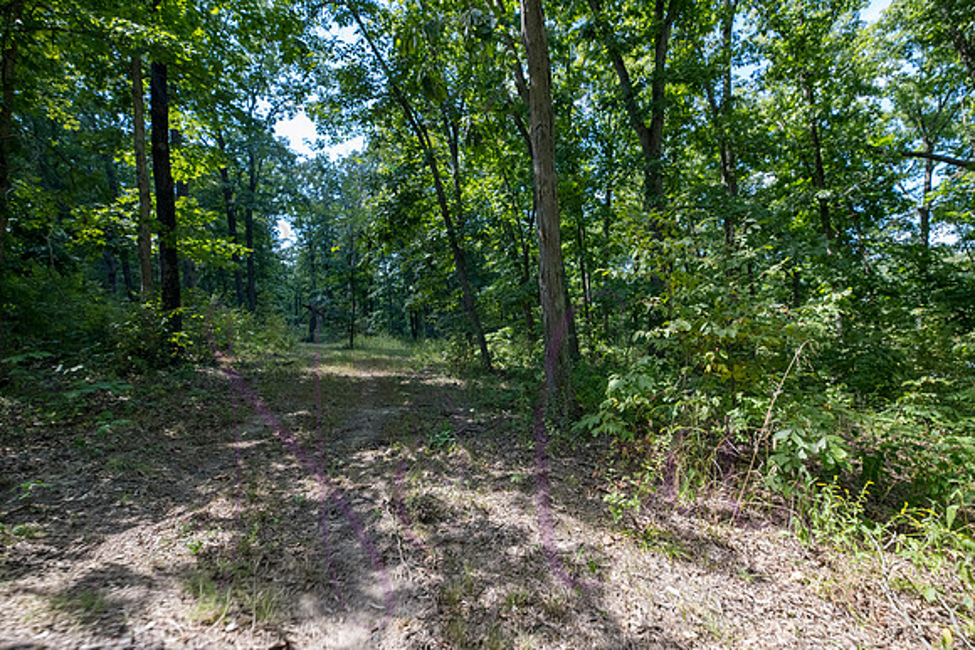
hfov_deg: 101.0
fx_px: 402
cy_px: 329
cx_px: 495
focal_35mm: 15
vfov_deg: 78.0
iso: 320
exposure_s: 1/320
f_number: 4
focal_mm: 14
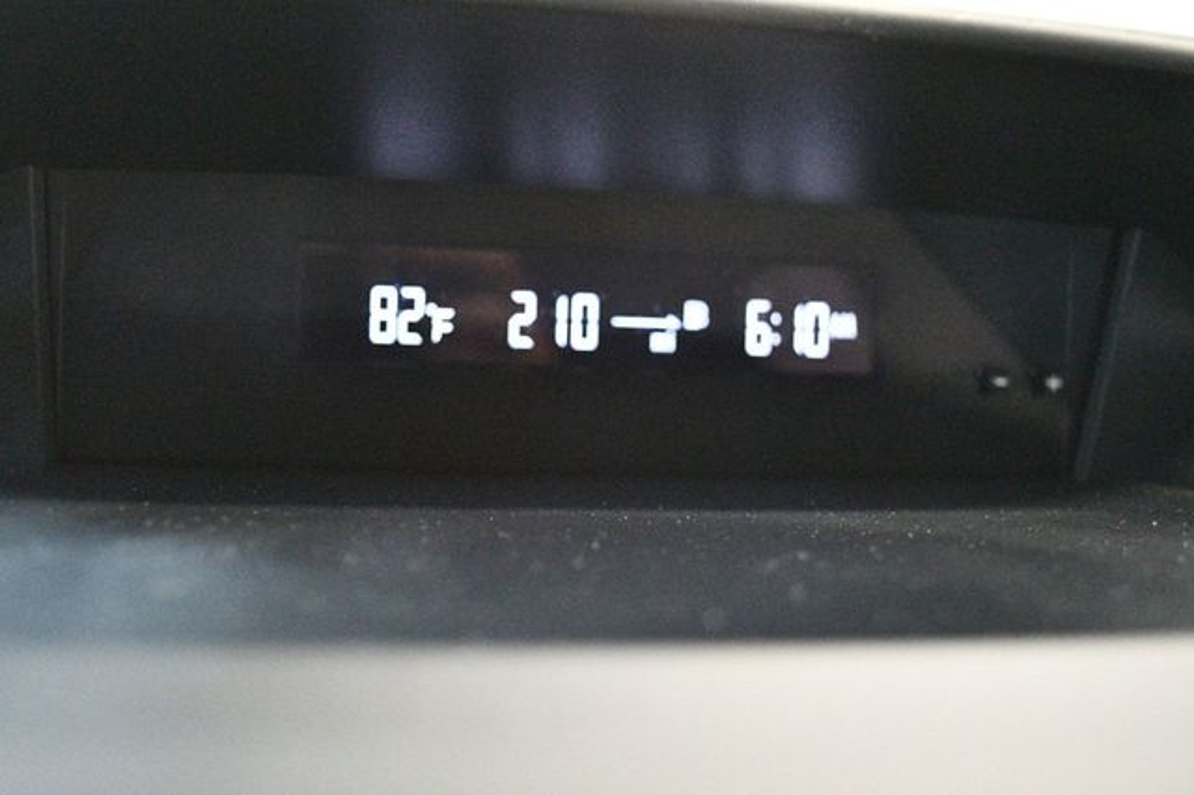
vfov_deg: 34.2
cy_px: 398
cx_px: 597
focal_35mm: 39
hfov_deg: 49.6
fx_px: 1293
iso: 12800
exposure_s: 1/60
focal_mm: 26
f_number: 4.2
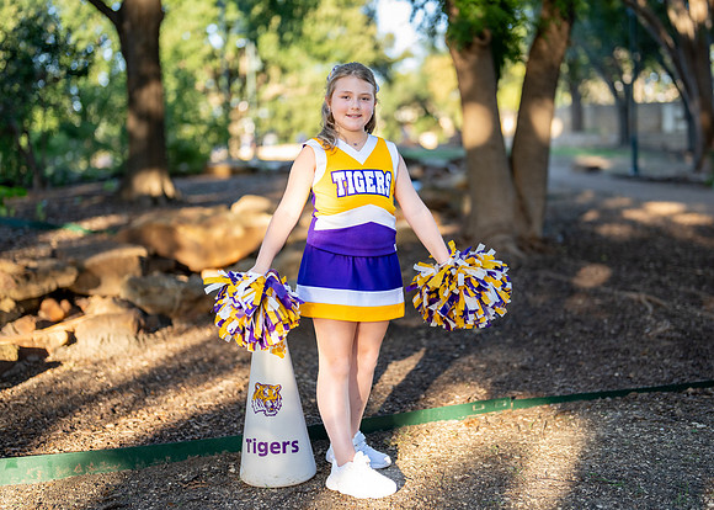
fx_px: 1170
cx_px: 383
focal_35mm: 58
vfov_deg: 24.6
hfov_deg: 33.9
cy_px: 250
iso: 250
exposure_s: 1/1250
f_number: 1.2
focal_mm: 50
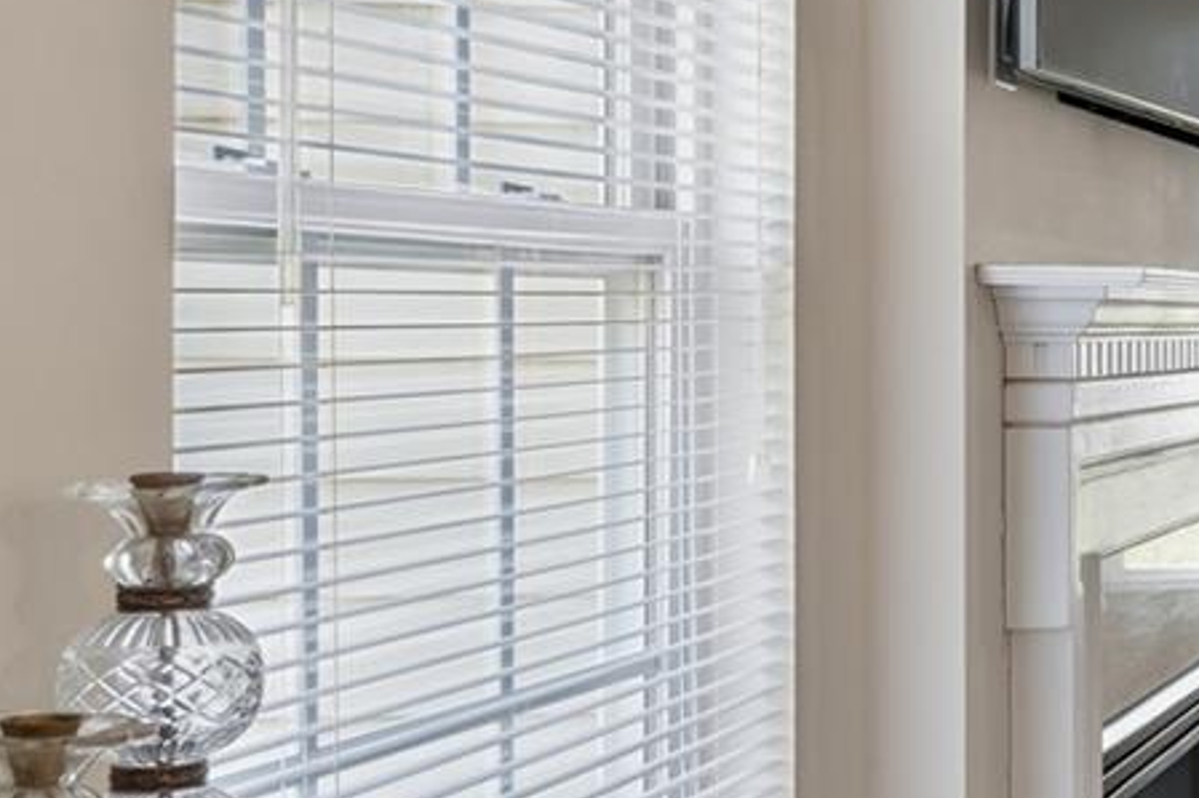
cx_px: 2214
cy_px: 375
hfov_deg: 19.6
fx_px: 2445
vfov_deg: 18.5
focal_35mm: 73
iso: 400
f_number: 13
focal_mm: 16.1
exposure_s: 1/5
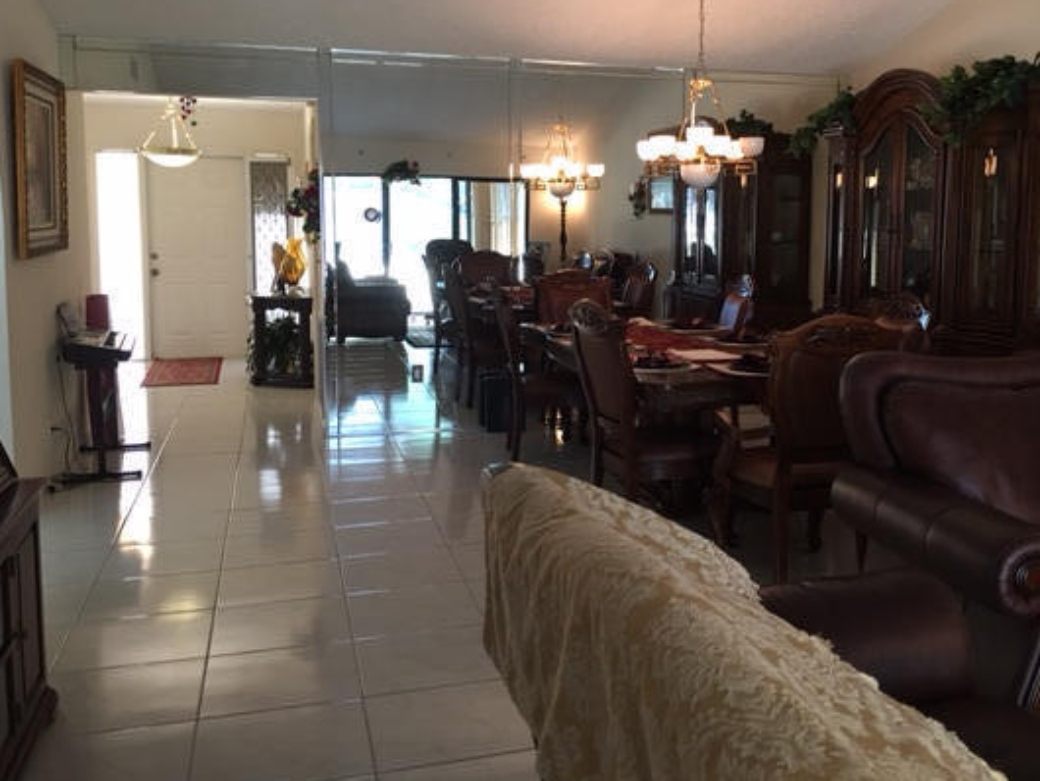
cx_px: 604
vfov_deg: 40.6
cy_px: 318
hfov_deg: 52.4
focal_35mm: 35
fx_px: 1052
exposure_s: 1/15
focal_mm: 4.15
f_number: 2.2
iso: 64
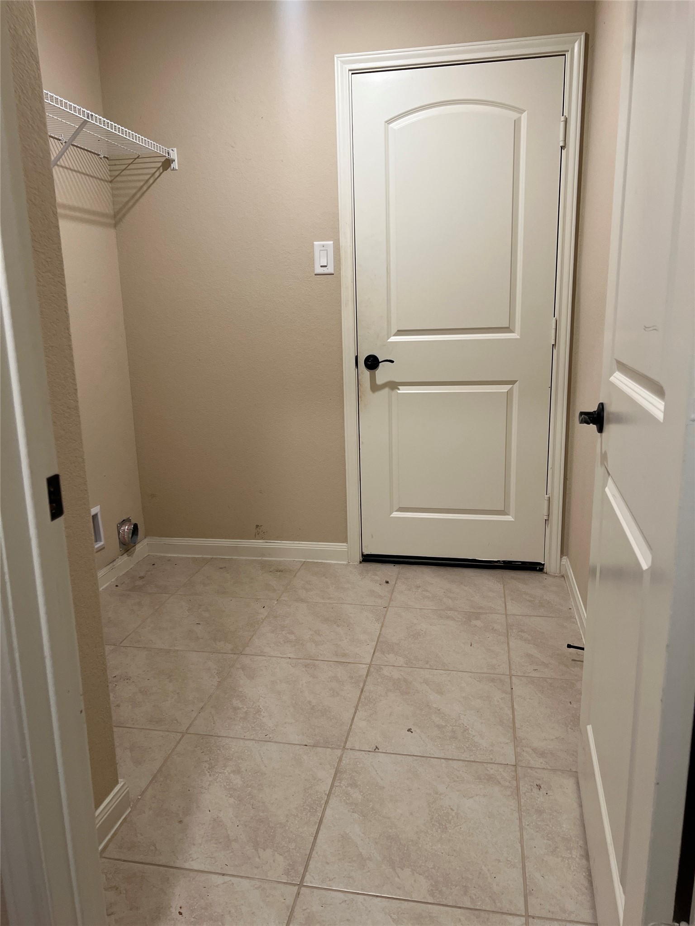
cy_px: 463
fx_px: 696
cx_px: 348
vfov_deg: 67.3
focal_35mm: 26
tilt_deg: -11.9
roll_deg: +0.9
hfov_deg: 53.1
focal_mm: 5.7
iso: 100
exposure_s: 1/60
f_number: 1.5
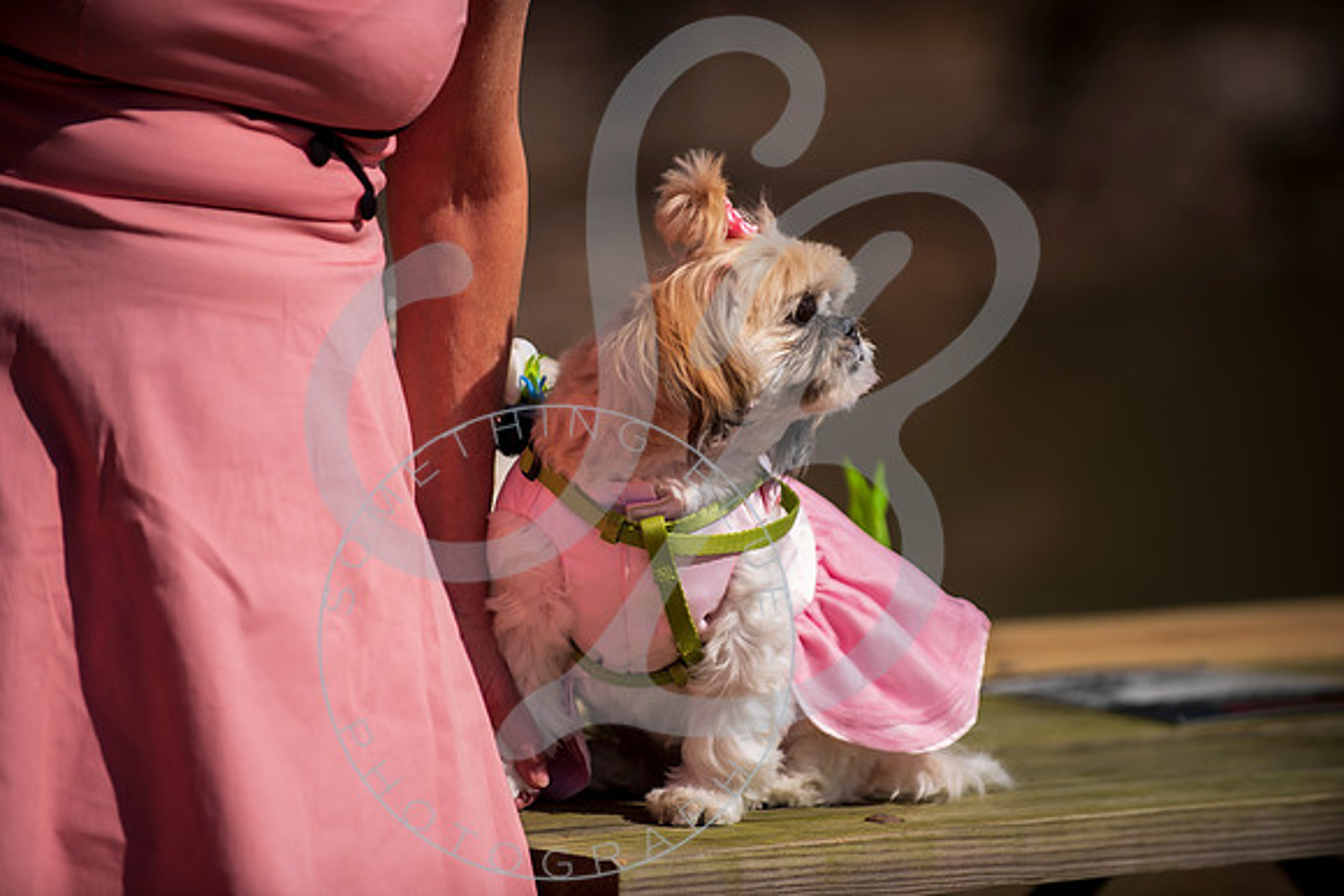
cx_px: 672
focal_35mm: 200
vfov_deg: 6.9
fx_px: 7468
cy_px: 448
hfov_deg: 10.3
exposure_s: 1/2000
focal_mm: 200
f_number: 2.8
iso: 100
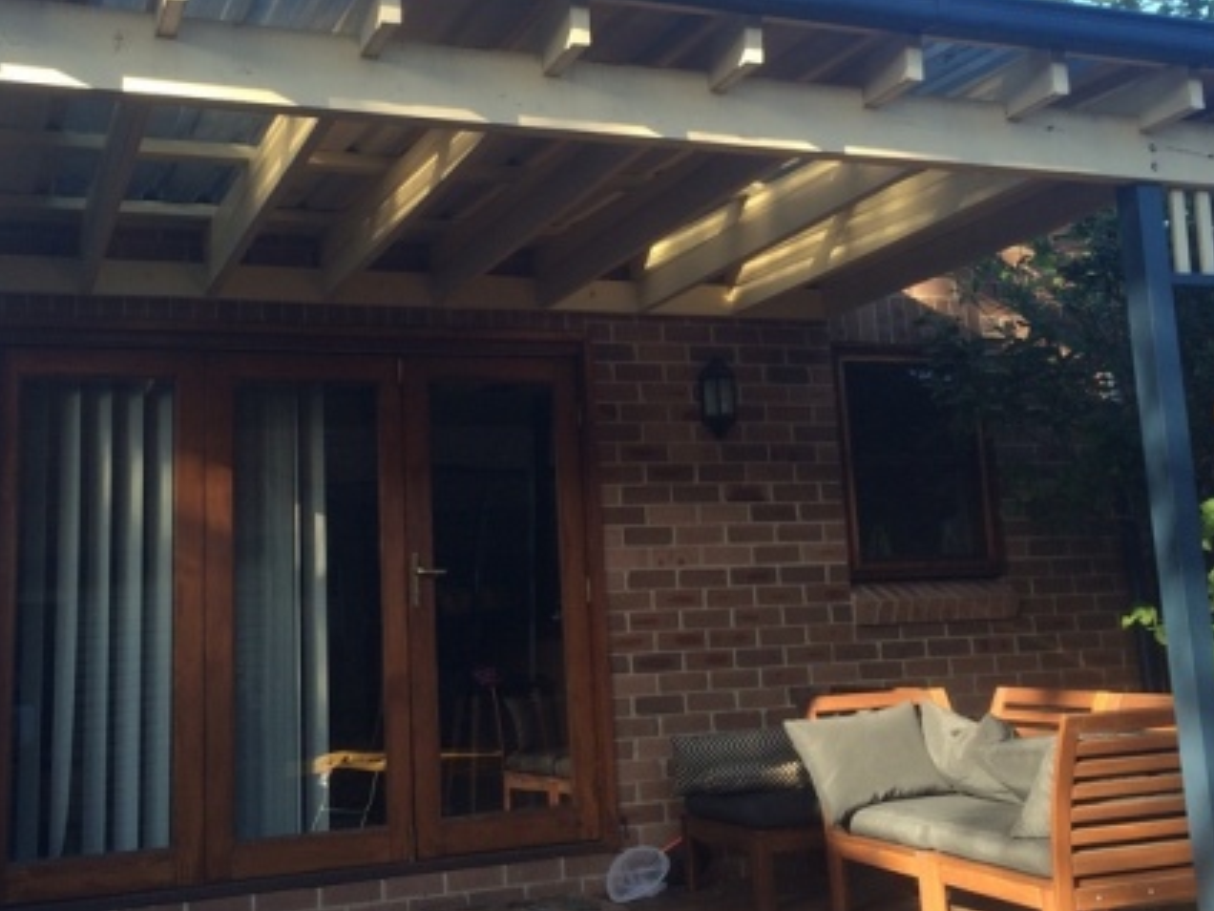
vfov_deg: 35.0
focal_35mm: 41
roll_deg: +3.0
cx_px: 555
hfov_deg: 45.7
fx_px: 1438
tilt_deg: +9.2
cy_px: 344
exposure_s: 1/318
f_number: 2.2
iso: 32
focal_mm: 4.15
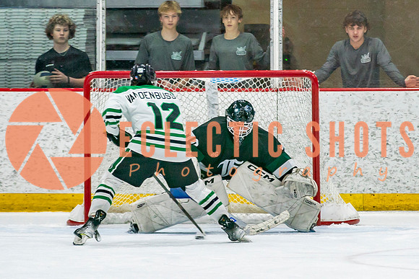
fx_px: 7186
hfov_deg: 3.3
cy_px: 211
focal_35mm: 617
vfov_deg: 2.2
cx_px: 219
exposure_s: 1/640
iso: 500
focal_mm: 200
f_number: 3.2
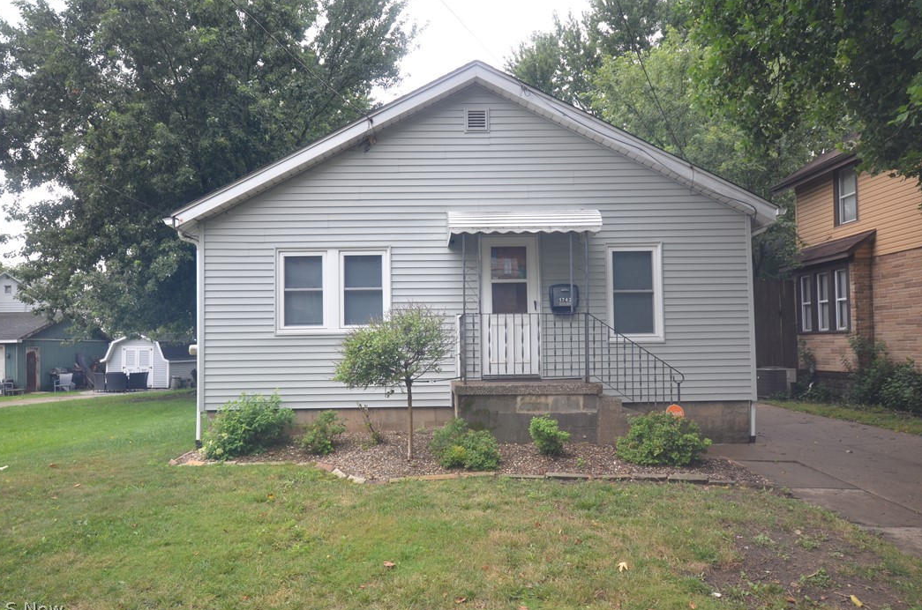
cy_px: 305
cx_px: 455
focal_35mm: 25
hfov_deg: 71.6
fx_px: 639
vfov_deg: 51.1
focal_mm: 16
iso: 250
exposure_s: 1/125
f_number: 5.6
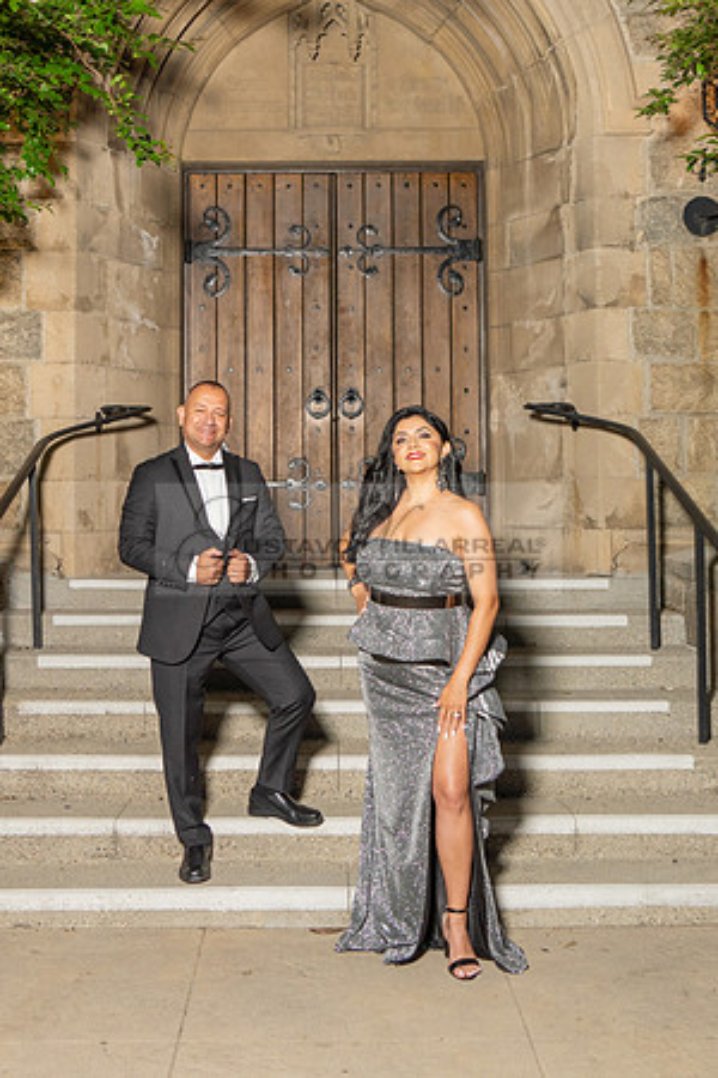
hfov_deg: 29.1
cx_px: 309
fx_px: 1384
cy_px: 424
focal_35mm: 46
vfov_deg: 42.3
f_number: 4
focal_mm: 24
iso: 400
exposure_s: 1/200
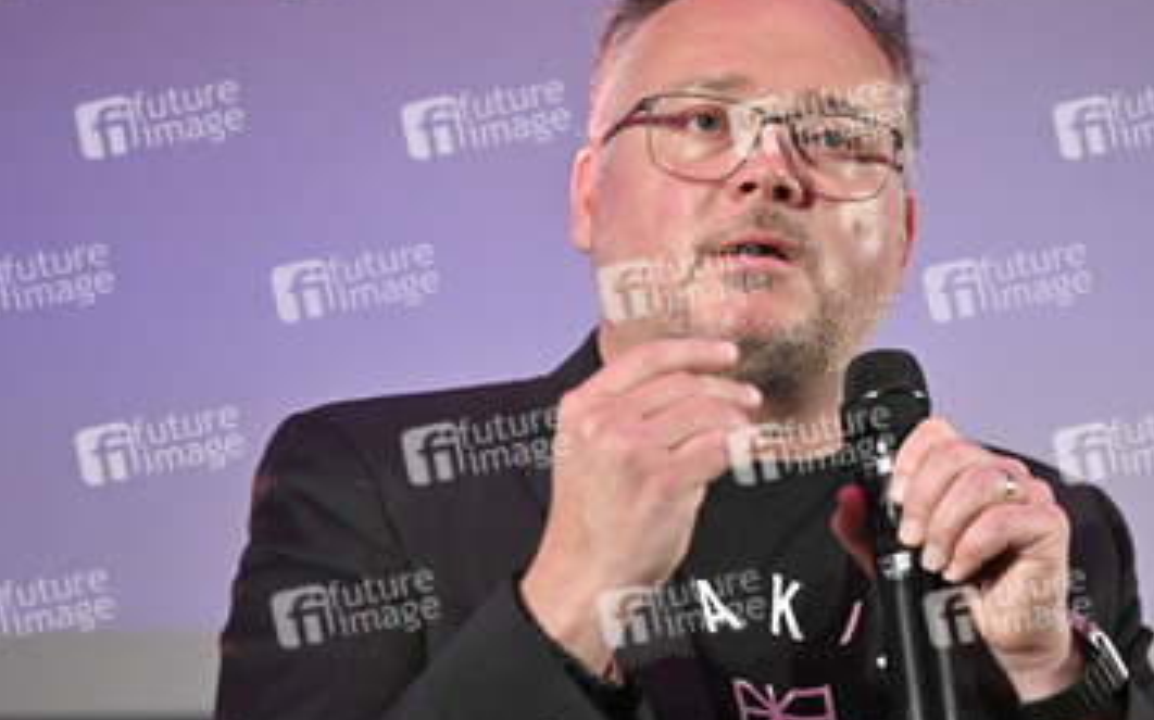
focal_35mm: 227
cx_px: 725
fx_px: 7137
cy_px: 365
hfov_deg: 9.2
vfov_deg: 5.8
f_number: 2.8
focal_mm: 175
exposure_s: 1/400
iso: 3200
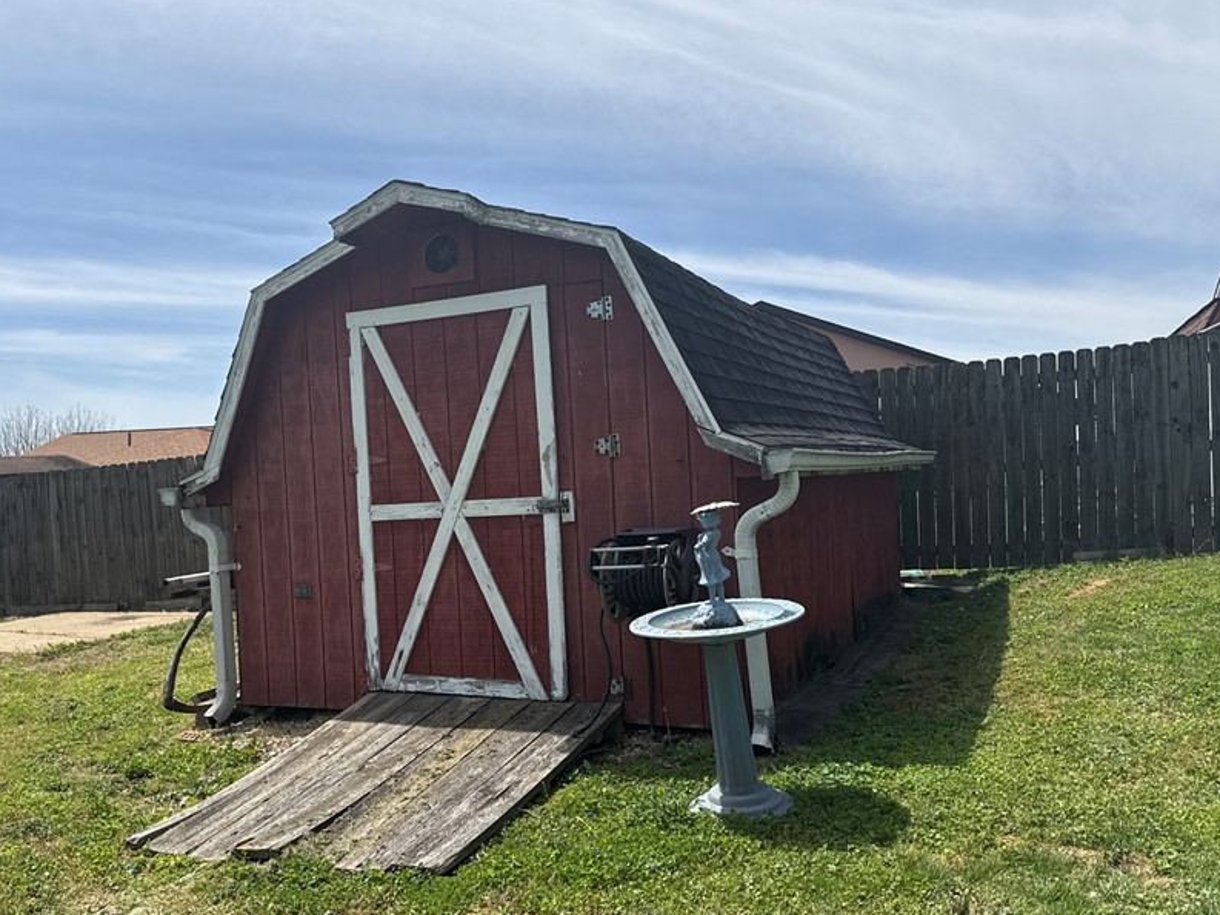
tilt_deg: +1.8
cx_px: 503
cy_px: 484
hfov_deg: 58.0
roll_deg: +1.8
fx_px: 1093
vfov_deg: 45.4
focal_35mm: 31
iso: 80
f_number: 1.78
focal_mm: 6.76
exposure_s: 1/5714
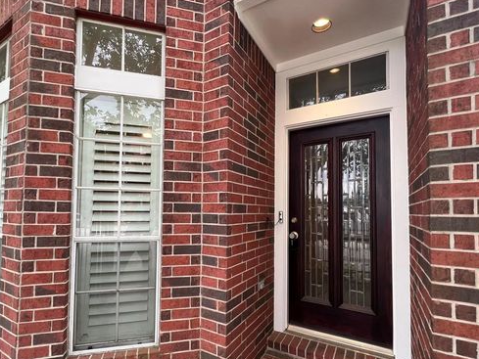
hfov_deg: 90.9
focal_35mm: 17
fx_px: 235
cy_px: 200
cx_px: 225
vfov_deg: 74.5
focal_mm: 1.57
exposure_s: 1/99
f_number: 1.8
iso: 64
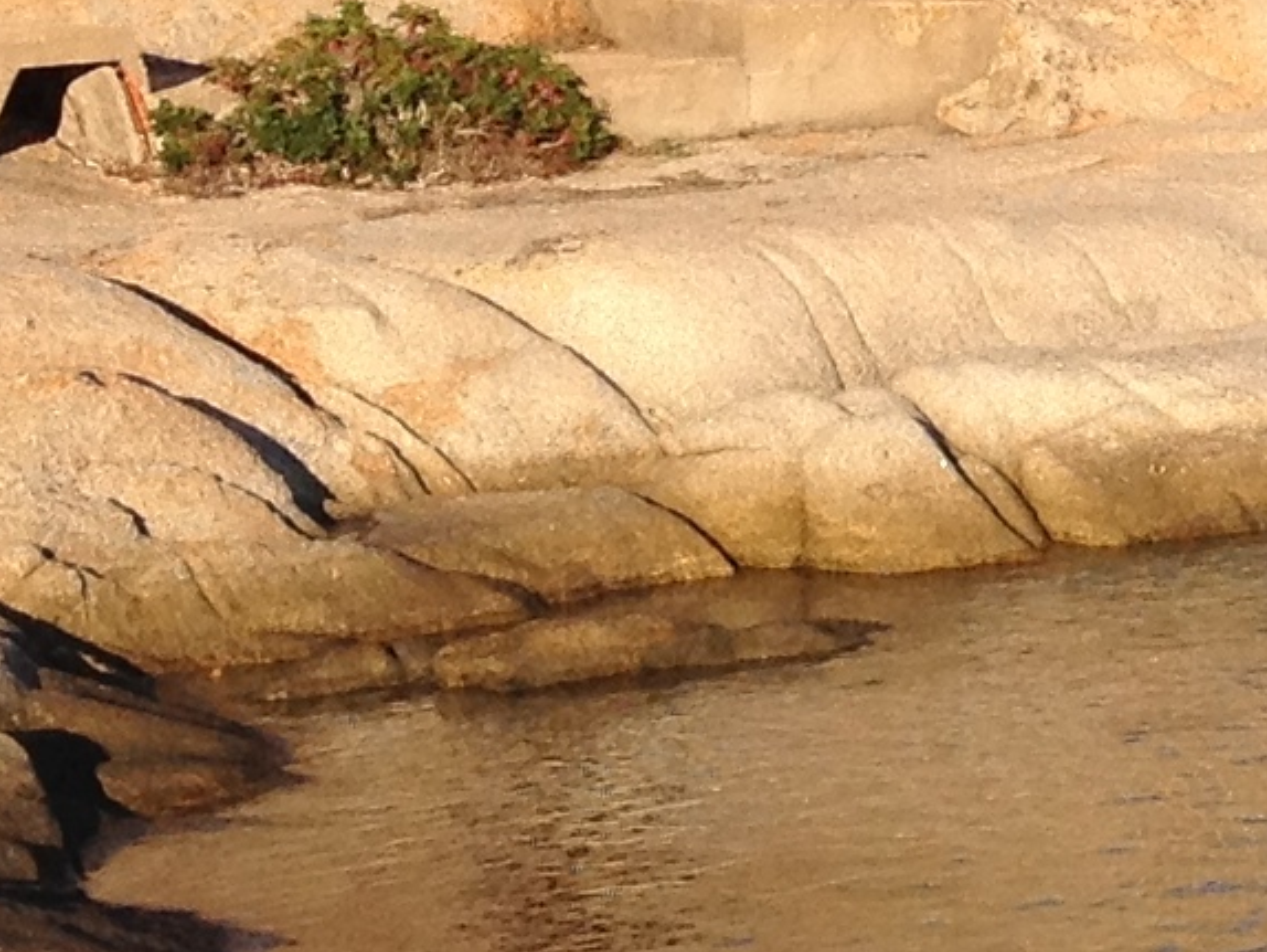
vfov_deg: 7.4
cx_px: 1876
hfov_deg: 9.7
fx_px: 7287
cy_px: -230
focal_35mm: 199
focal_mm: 4.28
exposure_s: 1/1623
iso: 64
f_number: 2.4
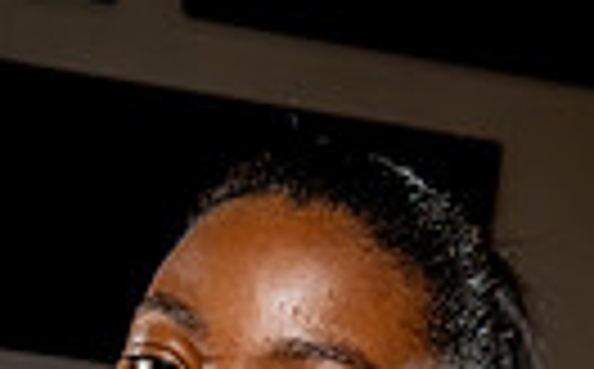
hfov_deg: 19.0
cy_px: 986
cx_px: 81
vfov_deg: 10.0
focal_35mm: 108
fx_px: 1745
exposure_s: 1/250
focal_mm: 31
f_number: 7.1
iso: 320
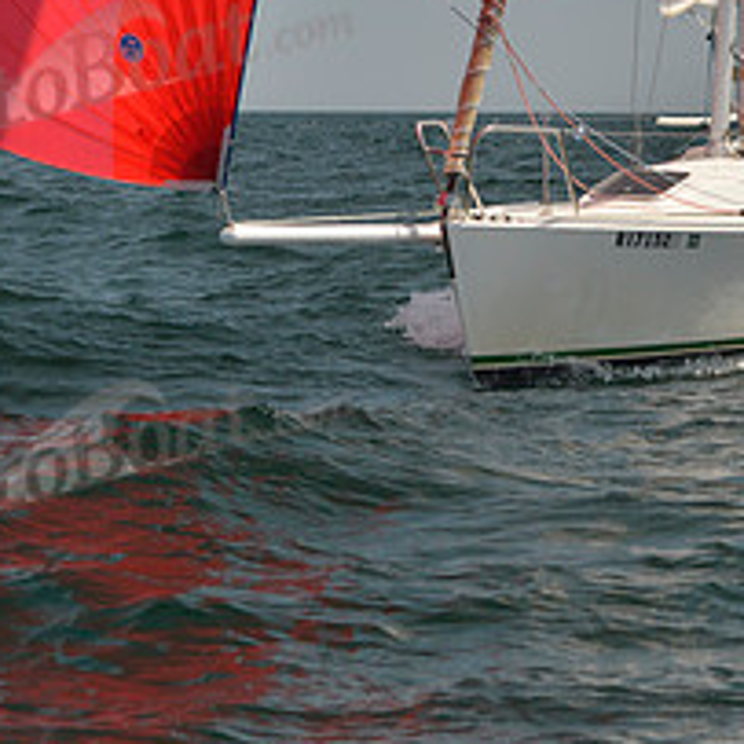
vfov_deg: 10.3
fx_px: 4134
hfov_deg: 10.3
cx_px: 546
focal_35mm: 170
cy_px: 214
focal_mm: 70
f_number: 7.1
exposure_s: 1/800
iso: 400
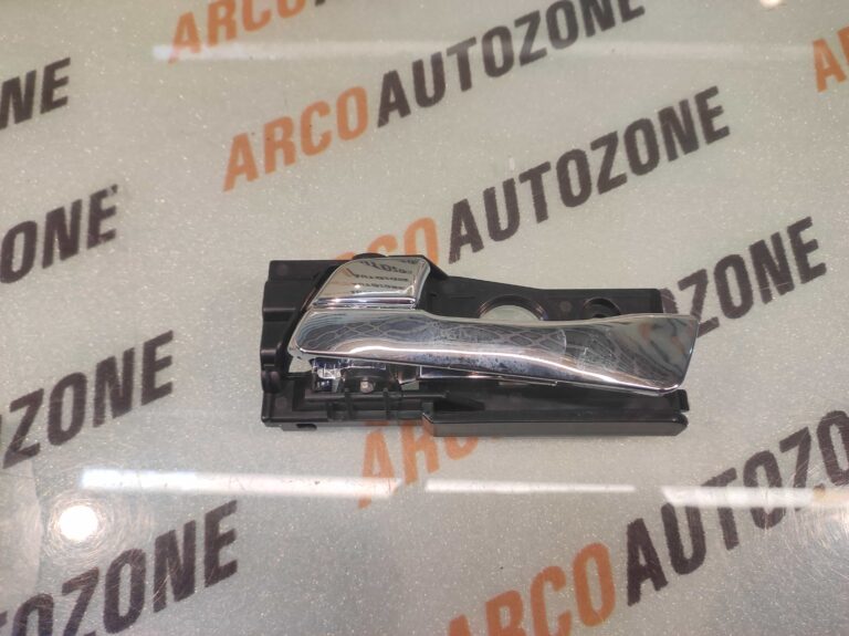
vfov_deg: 74.7
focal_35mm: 17
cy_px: 318
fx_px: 417
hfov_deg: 91.1
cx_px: 424
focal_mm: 4.74
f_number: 1.79
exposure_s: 1/33
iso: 108
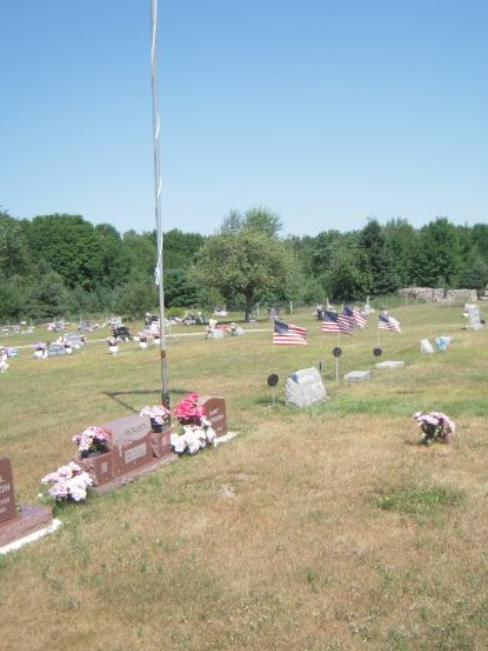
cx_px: 259
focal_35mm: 38
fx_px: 714
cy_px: 321
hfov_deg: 37.7
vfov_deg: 49.0
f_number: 5.4
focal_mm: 5
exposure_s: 1/320
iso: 100
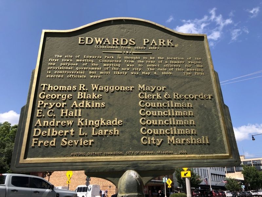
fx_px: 212
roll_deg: +0.5
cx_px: 131
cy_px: 98
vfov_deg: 49.7
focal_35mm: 28
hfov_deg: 63.4
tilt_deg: +23.4
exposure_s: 1/1675
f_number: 1.8
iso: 20
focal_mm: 4
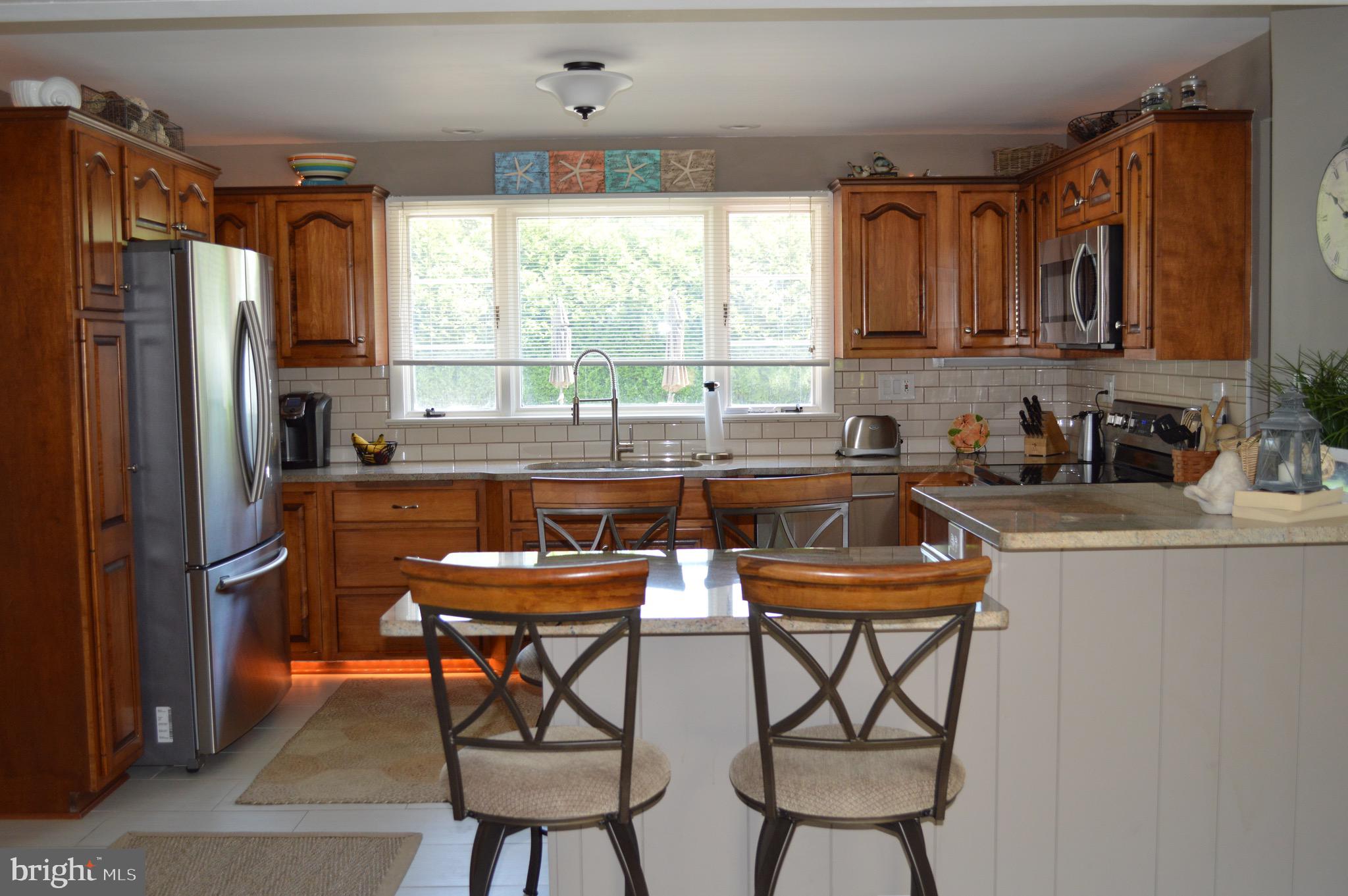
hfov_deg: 53.2
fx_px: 1347
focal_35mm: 36
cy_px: 448
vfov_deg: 36.8
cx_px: 674
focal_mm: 24
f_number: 4
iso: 400
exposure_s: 1/80
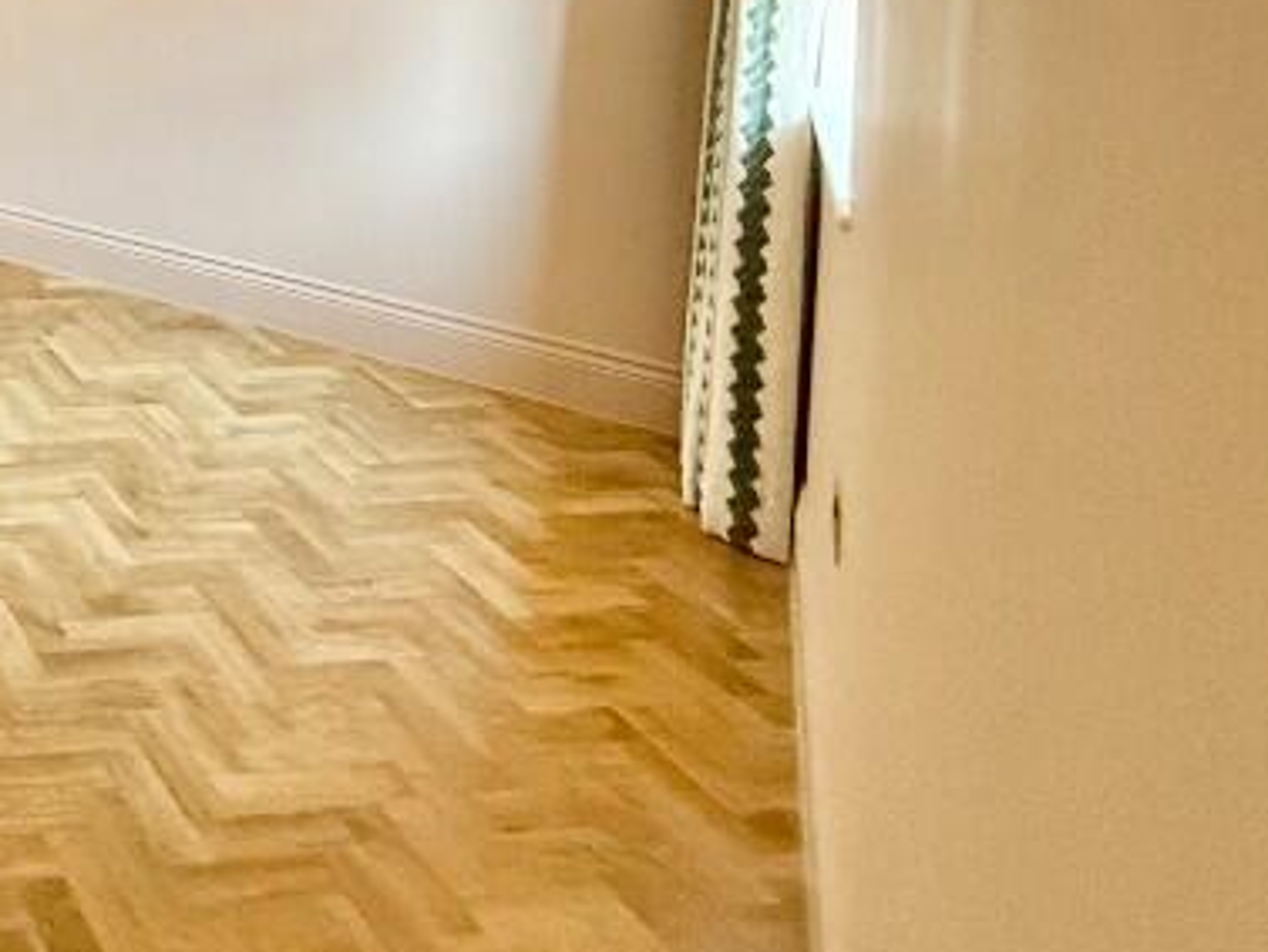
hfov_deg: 35.2
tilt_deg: -3.3
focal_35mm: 38
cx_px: -350
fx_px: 1392
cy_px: -209
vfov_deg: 31.3
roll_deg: -1.0
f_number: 2.2
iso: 320
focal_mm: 2.22
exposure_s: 1/88
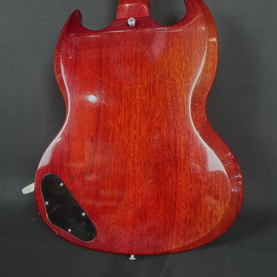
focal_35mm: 31
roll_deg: +1.7
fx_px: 281
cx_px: 139
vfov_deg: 52.5
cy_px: 137
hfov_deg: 52.5
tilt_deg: -8.0
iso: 500
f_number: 1.6
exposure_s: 1/40
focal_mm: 5.1
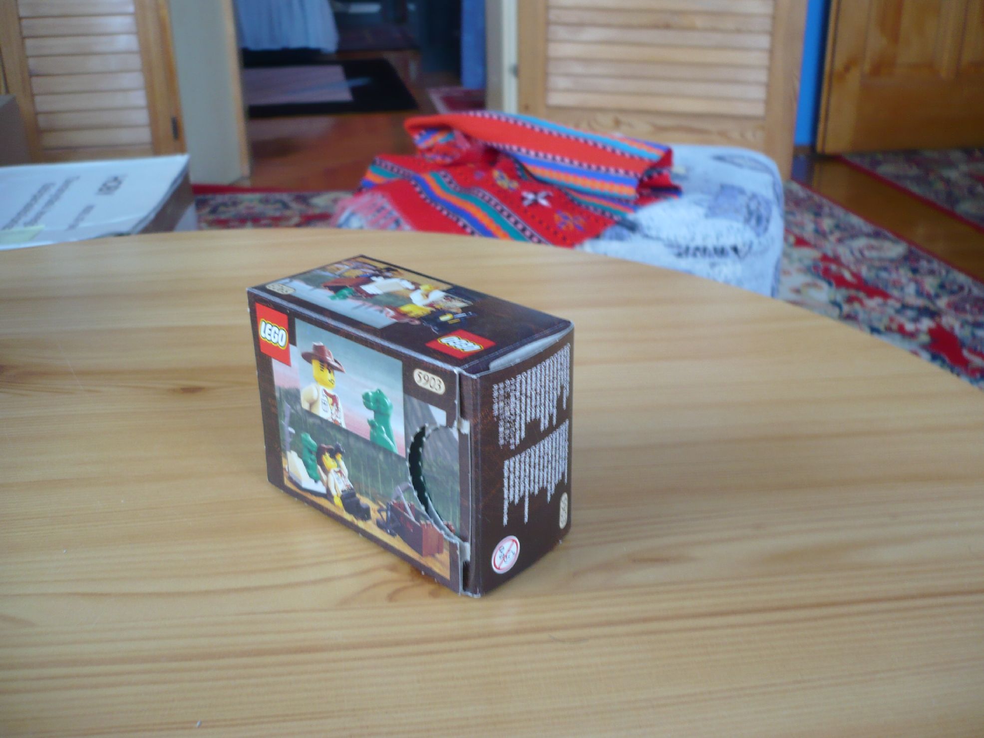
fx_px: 995
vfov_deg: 40.7
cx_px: 492
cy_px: 369
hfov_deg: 52.6
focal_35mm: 35
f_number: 2.8
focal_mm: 5.8
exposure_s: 1/20
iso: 100
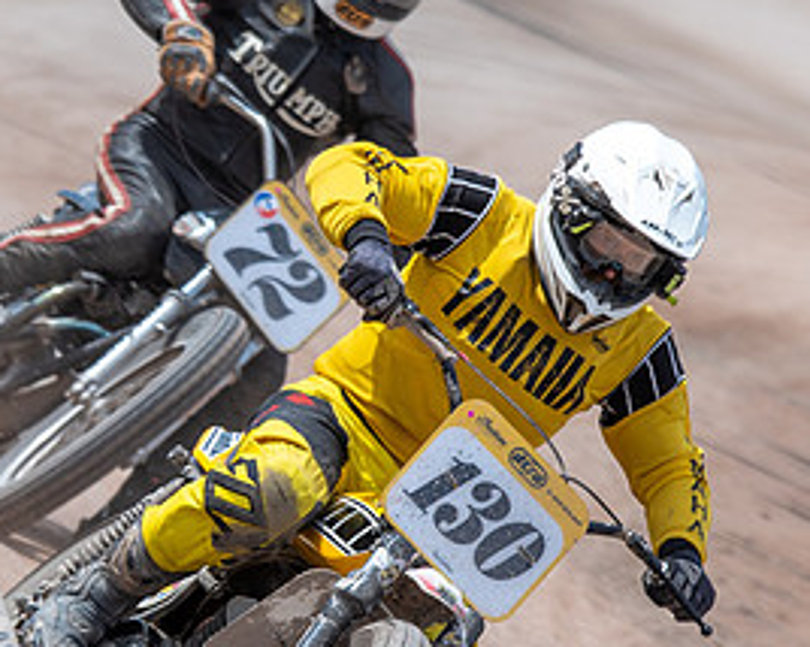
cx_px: 339
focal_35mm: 1118
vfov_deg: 1.4
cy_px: 524
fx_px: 26782
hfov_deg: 1.7
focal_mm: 360
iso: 100
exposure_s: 1/320
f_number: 8
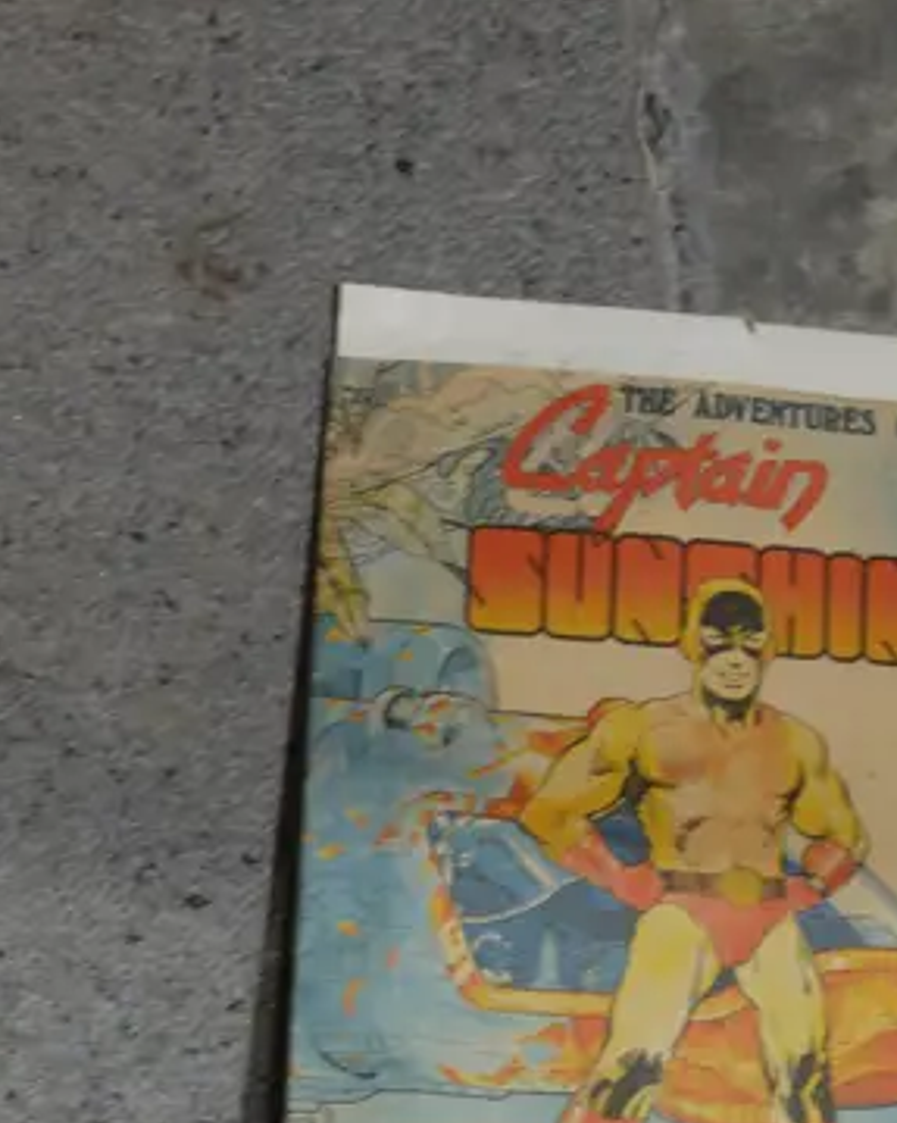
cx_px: 864
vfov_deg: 14.6
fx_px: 4249
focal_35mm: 128
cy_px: 1286
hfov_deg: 11.9
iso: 320
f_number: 5.1
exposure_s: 1/60
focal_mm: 23
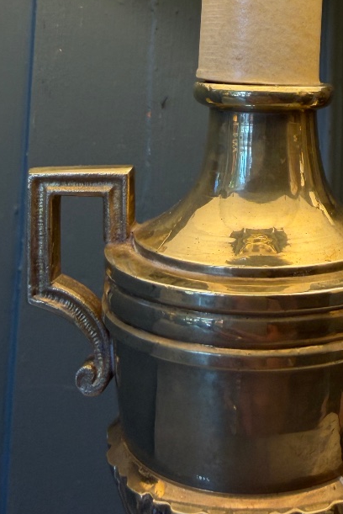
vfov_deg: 37.3
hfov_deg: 26.7
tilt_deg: +5.0
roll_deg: -1.3
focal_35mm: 49
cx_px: 301
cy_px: 35
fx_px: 699
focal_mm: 2.22
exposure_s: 1/121
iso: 50
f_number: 2.2
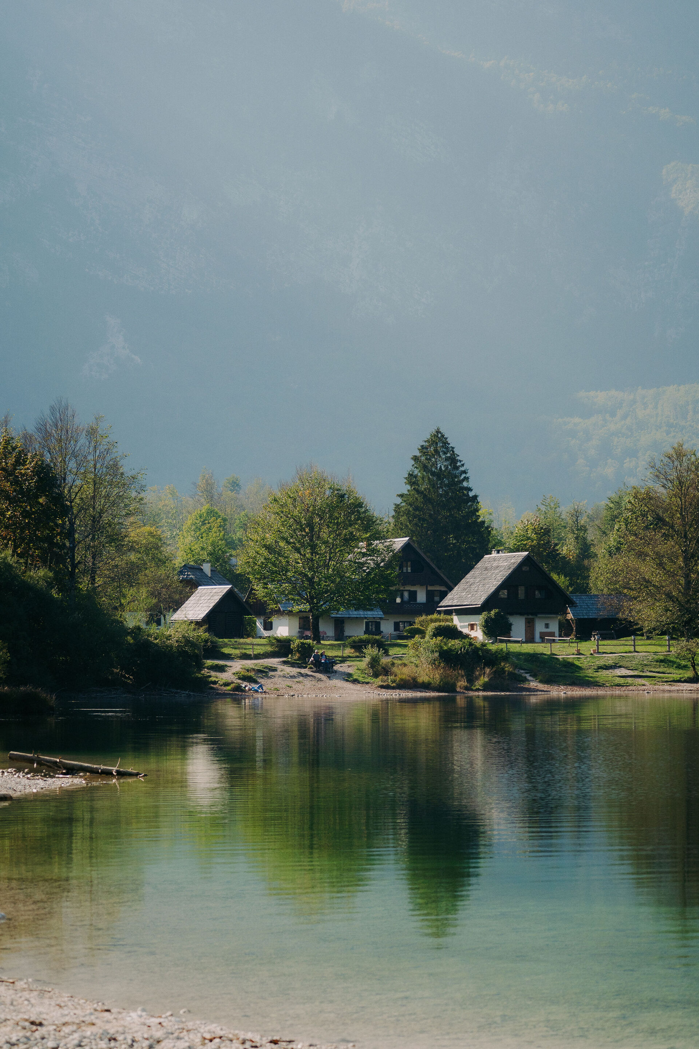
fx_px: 2912
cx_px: 350
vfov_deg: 20.4
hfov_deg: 13.7
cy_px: 524
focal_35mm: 100
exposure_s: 1/250
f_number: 5
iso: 500
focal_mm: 100
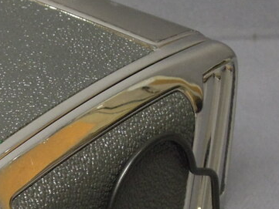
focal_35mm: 166
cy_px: 196
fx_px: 1338
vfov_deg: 8.9
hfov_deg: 11.5
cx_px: -112
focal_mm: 9
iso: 400
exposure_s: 1/60
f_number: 4.2
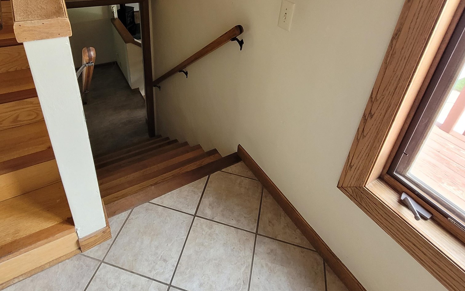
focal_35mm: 21
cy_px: 63
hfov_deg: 82.2
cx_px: 217
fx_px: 266
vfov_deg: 53.9
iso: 160
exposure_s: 1/60
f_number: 2.2
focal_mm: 1.74
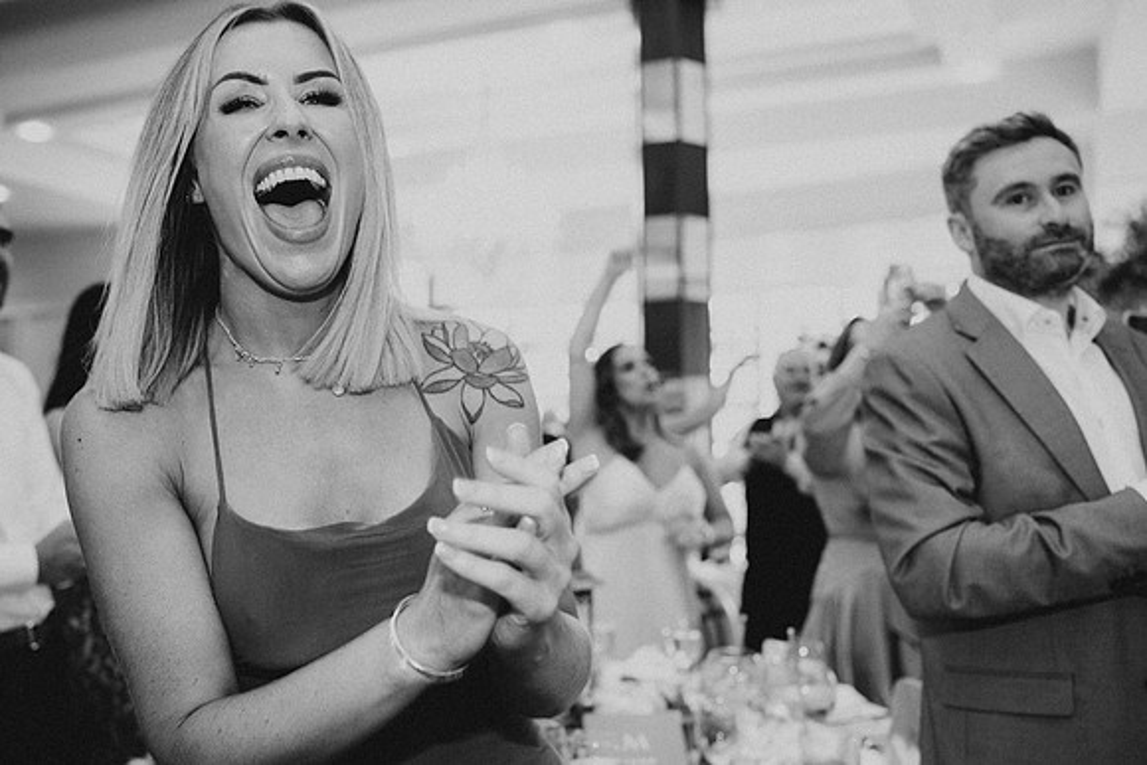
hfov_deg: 54.4
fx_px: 1115
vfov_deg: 37.9
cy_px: 382
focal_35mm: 35
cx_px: 574
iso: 1250
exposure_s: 1/125
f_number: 2.8
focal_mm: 35
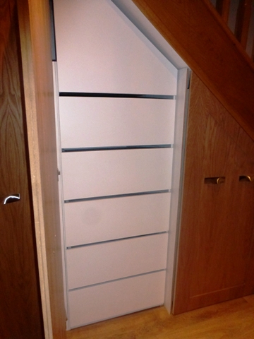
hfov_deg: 54.9
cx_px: 127
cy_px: 170
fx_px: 245
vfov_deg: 69.4
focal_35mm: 25
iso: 800
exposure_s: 1/60
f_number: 3.3
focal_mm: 4.3
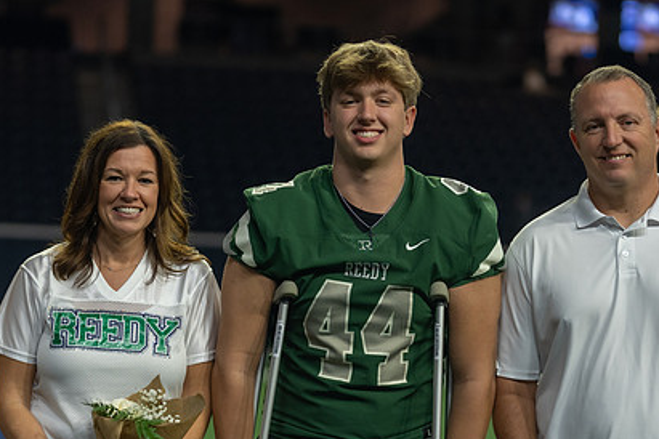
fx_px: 3130
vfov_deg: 8.0
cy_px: 308
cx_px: 393
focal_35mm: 171
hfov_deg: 12.0
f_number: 2.8
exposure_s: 1/320
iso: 1000
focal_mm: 104
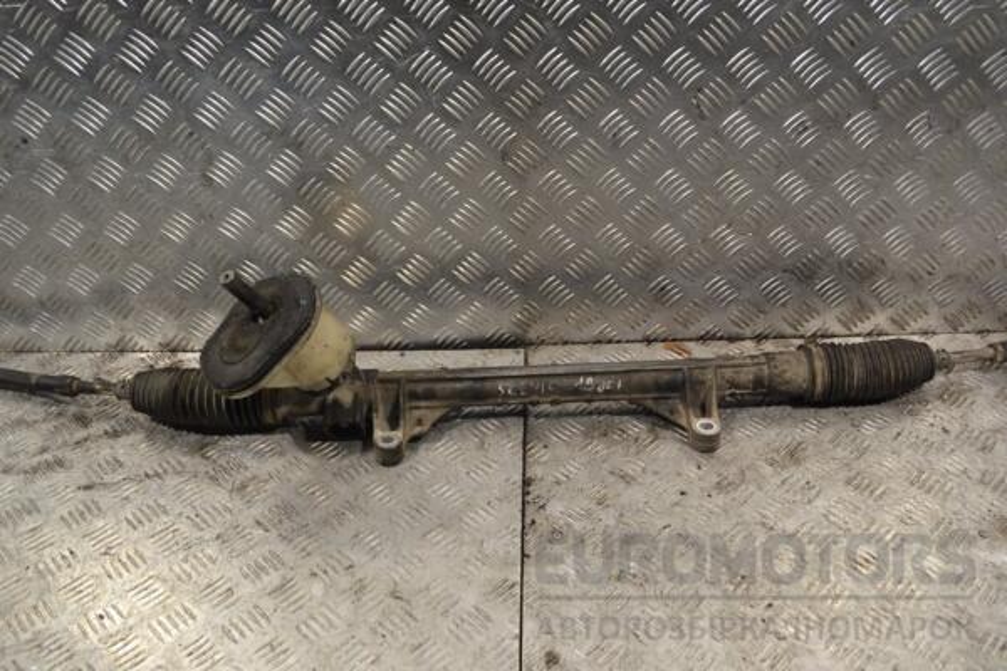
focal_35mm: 33
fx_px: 923
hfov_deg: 57.2
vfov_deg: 40.0
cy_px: 336
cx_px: 504
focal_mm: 22
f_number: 5.6
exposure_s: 1/125
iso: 400
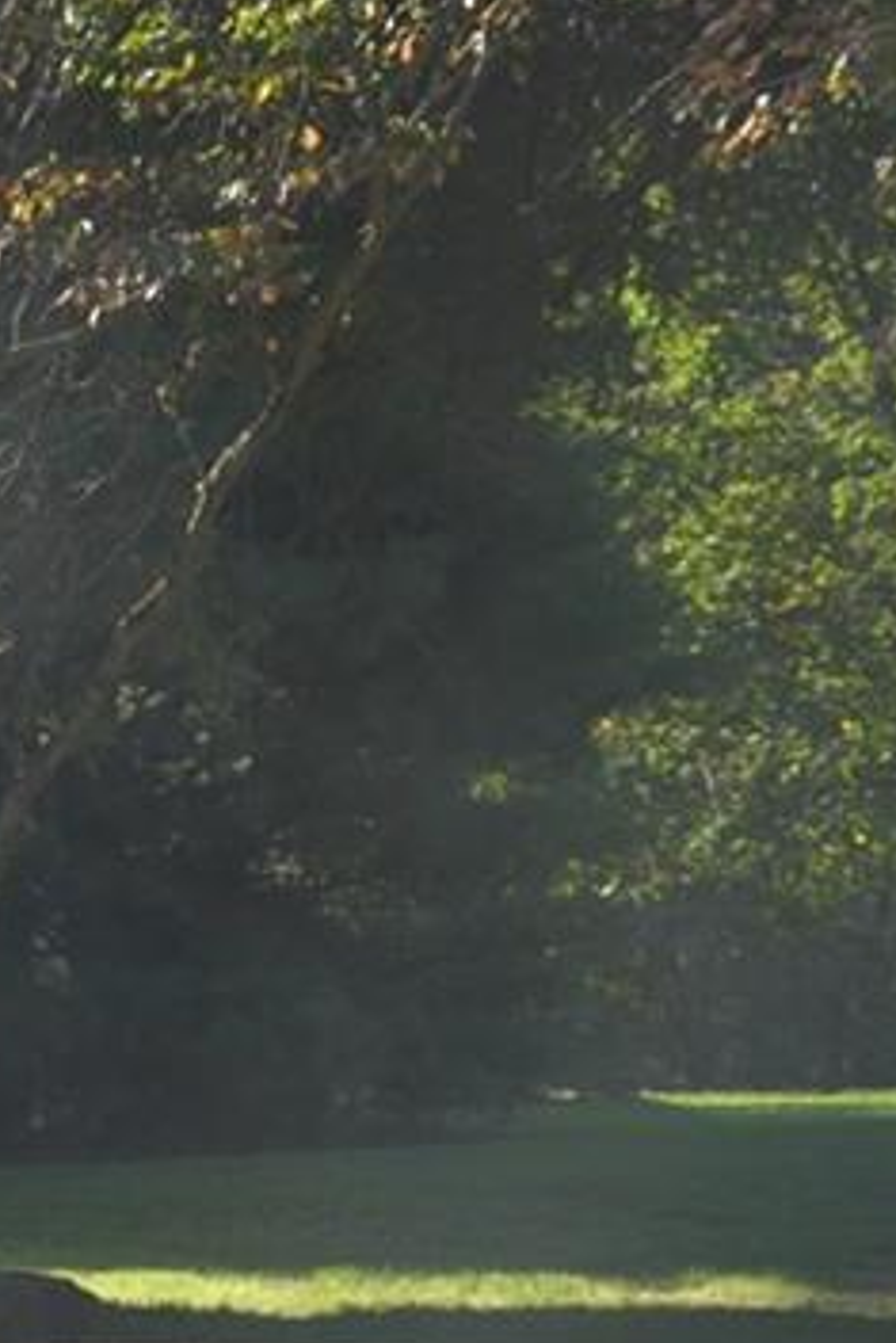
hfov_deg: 9.1
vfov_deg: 13.7
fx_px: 5519
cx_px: -408
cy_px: 1276
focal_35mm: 148
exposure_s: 1/200
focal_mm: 34
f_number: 7.1
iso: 200
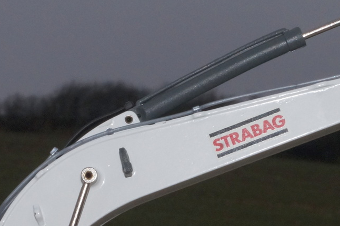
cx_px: 89
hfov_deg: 12.6
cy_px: 273
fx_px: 1534
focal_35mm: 163
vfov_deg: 8.3
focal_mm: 35
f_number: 25
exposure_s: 1/60
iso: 800
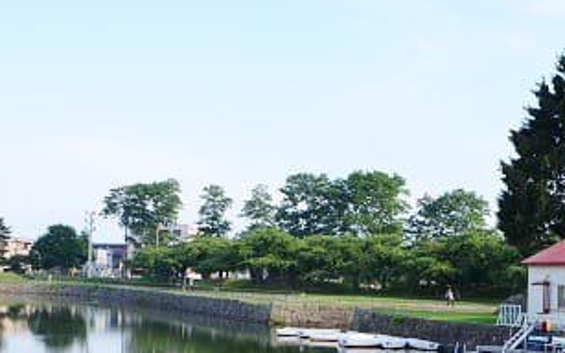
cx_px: 354
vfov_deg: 20.3
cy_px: 302
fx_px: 970
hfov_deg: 32.3
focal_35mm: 63
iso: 800
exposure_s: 1/1600
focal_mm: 20
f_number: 5
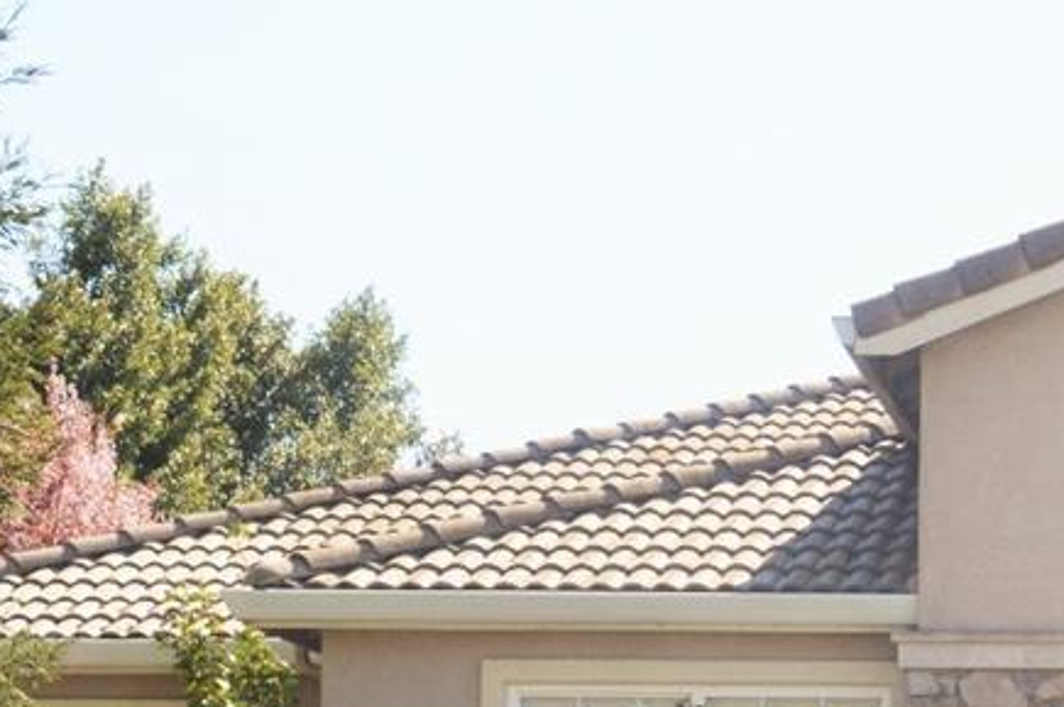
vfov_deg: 10.8
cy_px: 865
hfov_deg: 16.0
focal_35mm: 124
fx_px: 3661
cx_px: 1199
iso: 100
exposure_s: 1/200
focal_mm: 24
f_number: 8
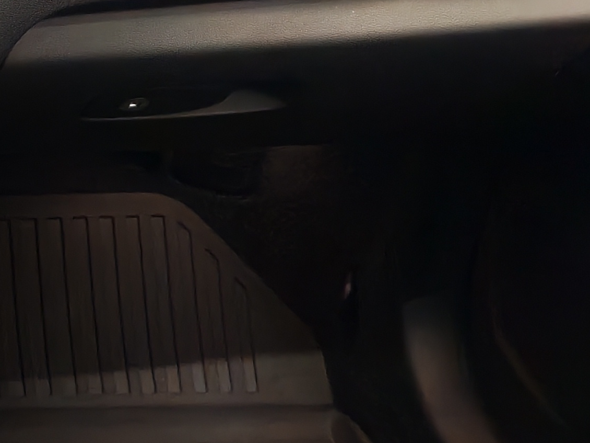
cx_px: -446
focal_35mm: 116
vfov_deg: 12.8
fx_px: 1977
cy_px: 152
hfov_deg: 14.9
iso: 1356
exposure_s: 1/100
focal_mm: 6.12
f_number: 1.9
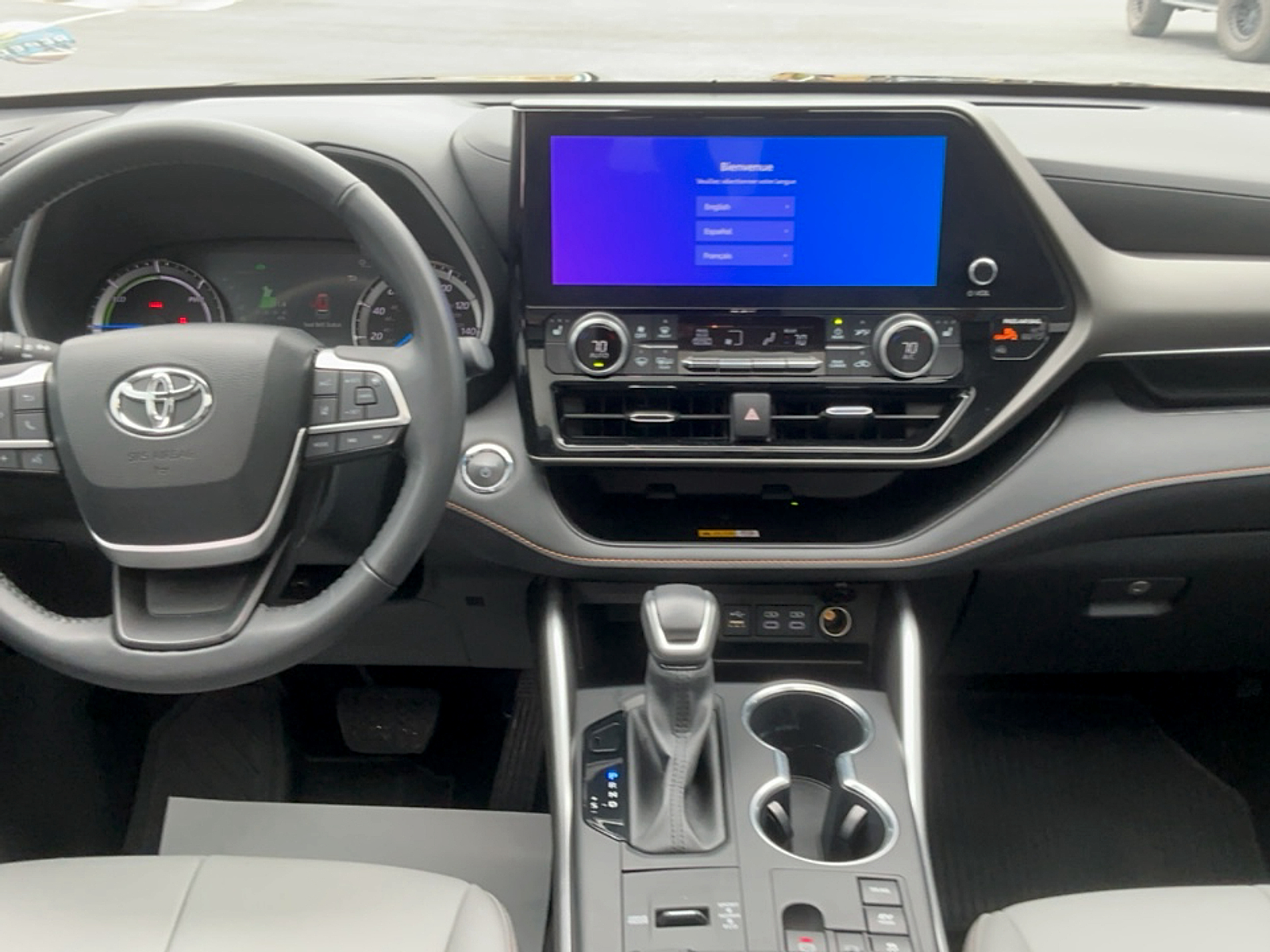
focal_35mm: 30
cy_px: 476
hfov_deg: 60.0
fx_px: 1101
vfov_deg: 46.8
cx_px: 635
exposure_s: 1/60
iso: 64
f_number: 1.8
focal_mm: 3
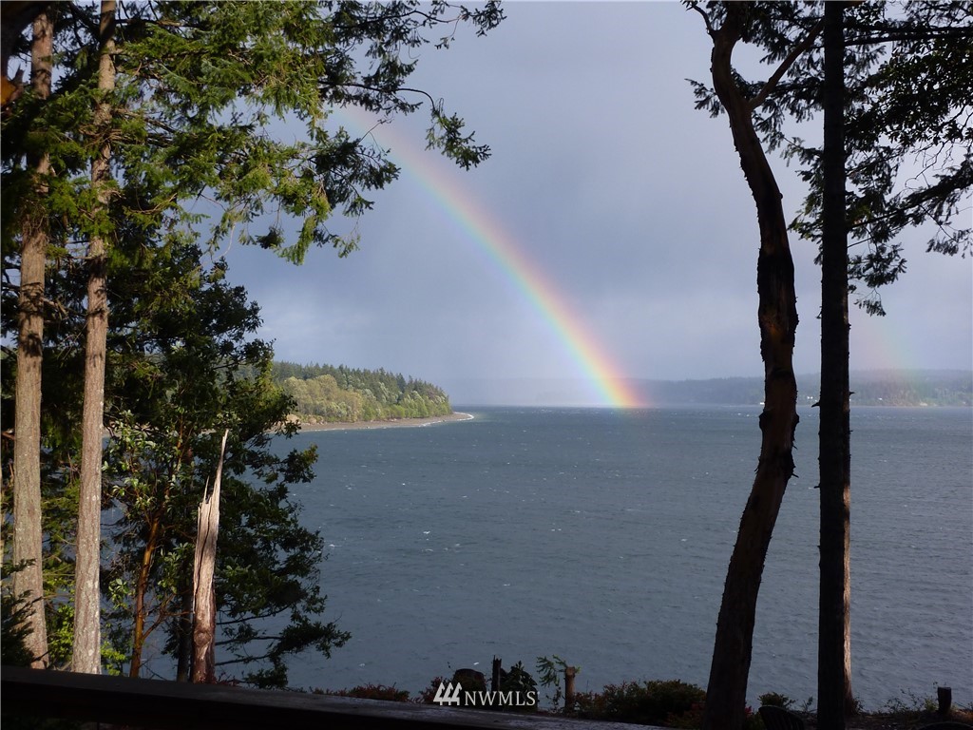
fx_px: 1349
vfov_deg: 30.3
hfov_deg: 39.7
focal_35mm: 48
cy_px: 365
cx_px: 486
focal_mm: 7.9
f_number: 4
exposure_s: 1/400
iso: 80
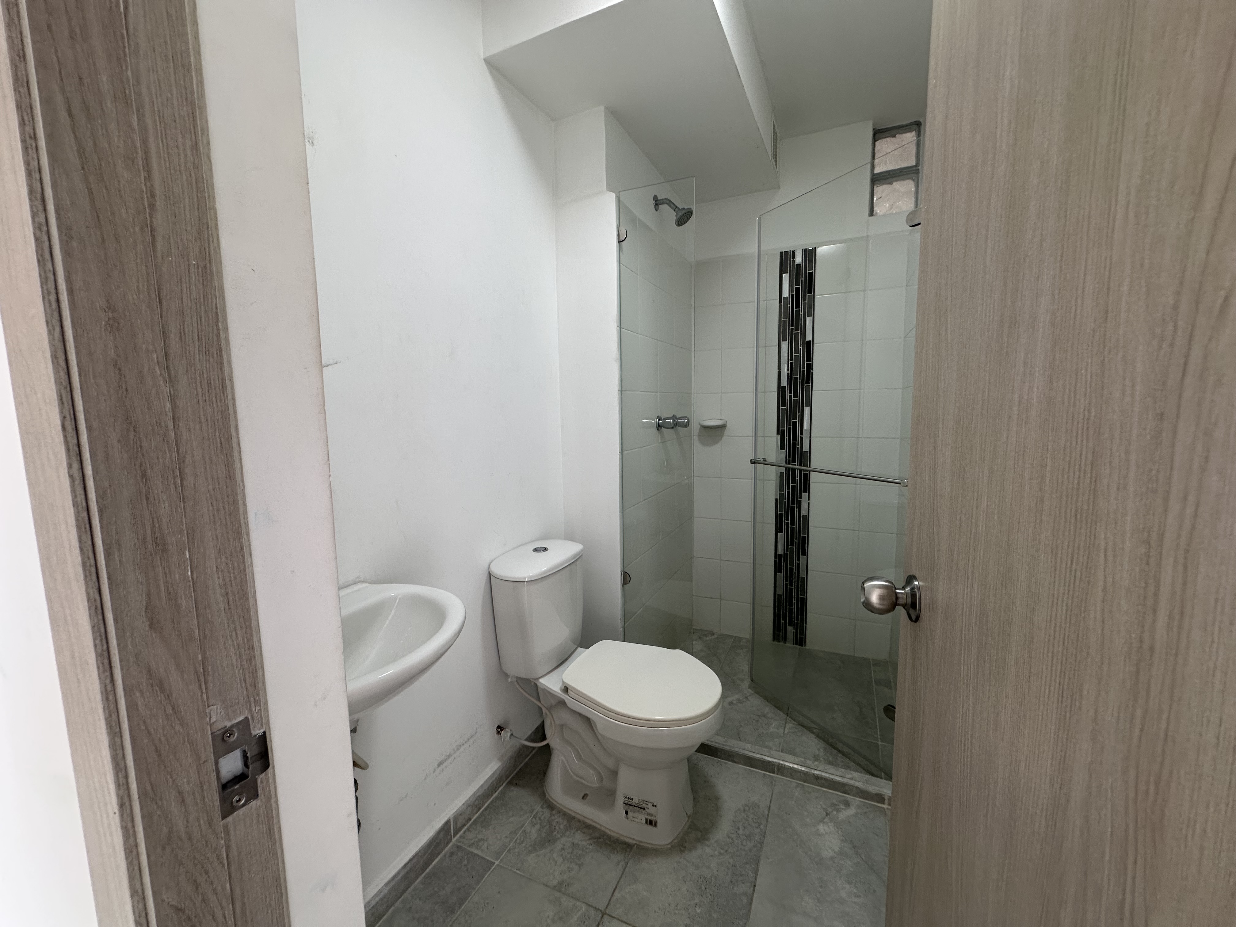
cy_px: 464
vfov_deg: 85.7
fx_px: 500
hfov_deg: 102.1
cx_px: 618
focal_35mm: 14
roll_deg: +0.2
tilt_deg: -7.2
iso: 80
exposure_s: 1/99
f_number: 2.2
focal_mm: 2.22
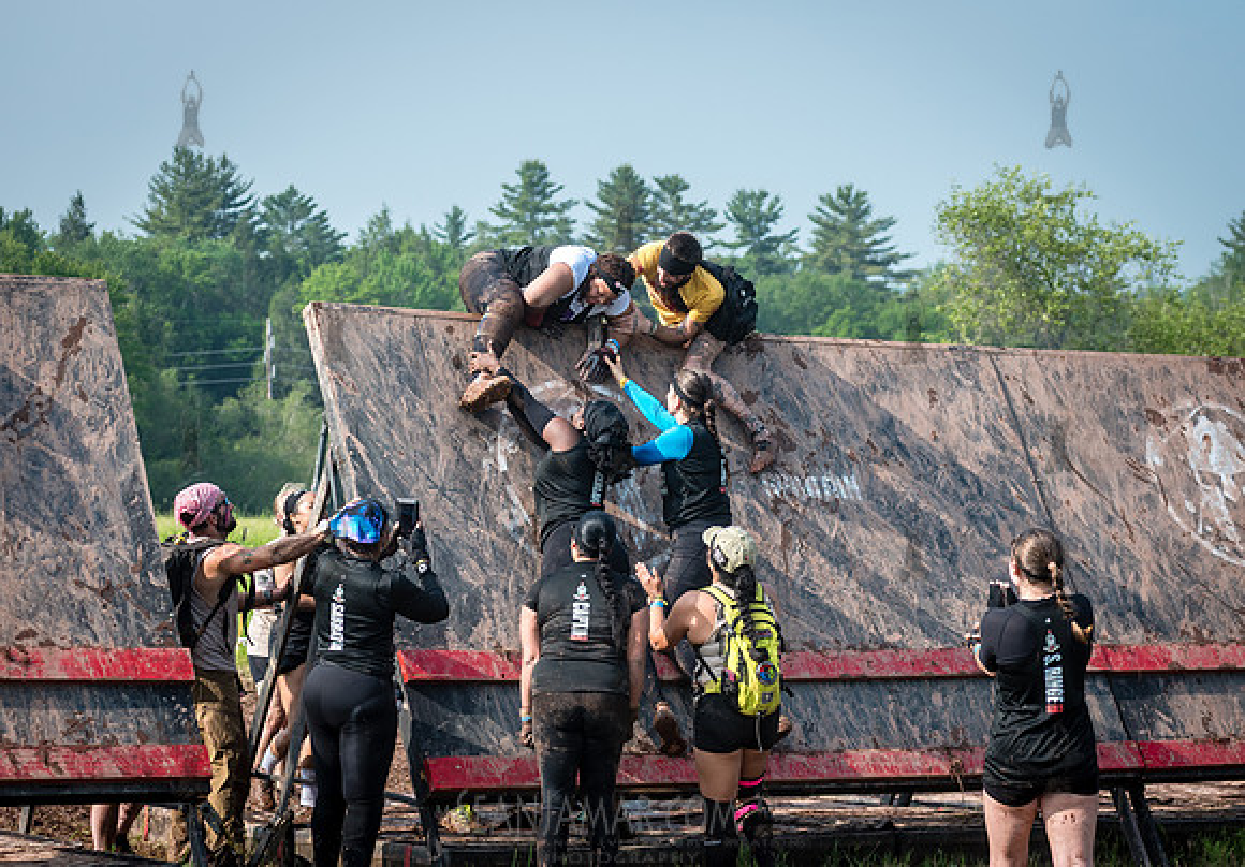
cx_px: 717
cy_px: 388
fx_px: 3187
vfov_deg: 15.5
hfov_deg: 22.1
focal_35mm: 91
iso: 250
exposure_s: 1/1250
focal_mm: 80
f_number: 4.5
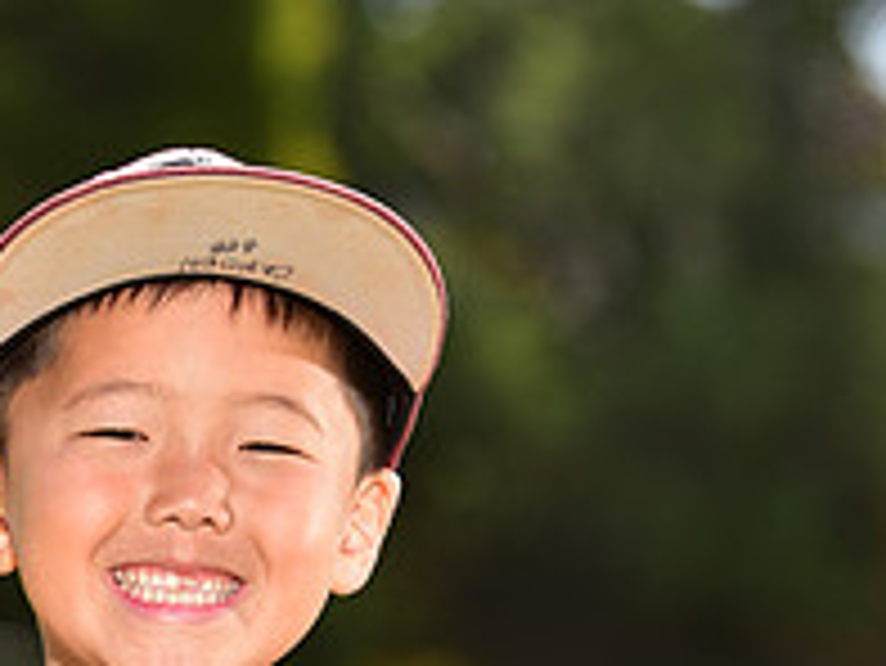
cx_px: 164
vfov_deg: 3.5
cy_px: 873
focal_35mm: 425
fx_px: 10885
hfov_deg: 4.7
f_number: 5
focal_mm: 150
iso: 80
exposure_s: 1/200
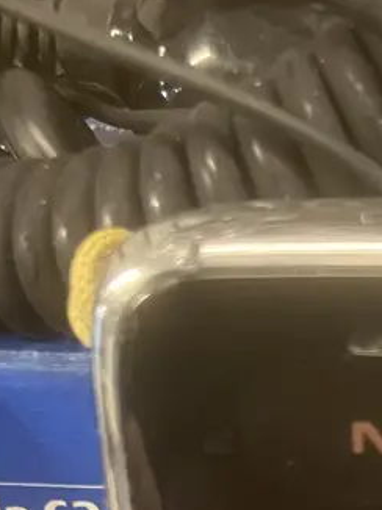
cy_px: 795
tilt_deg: -42.8
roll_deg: -2.5
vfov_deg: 19.1
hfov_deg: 16.1
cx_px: 457
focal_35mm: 88
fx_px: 1297
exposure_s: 1/33
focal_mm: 3.99
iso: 400
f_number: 1.8
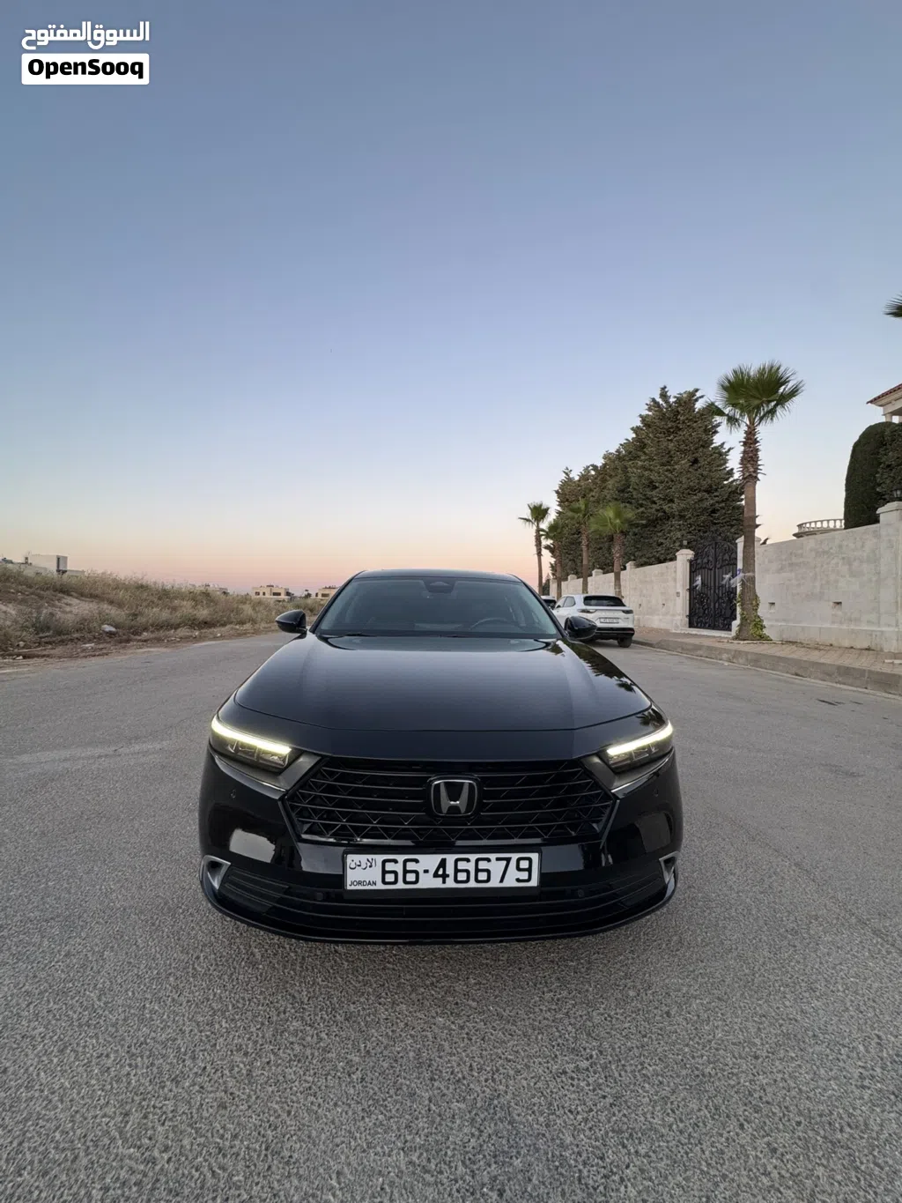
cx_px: 451
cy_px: 602
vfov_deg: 102.1
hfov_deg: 85.7
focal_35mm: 14
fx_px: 486
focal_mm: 2.22
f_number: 2.2
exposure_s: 1/99
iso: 80
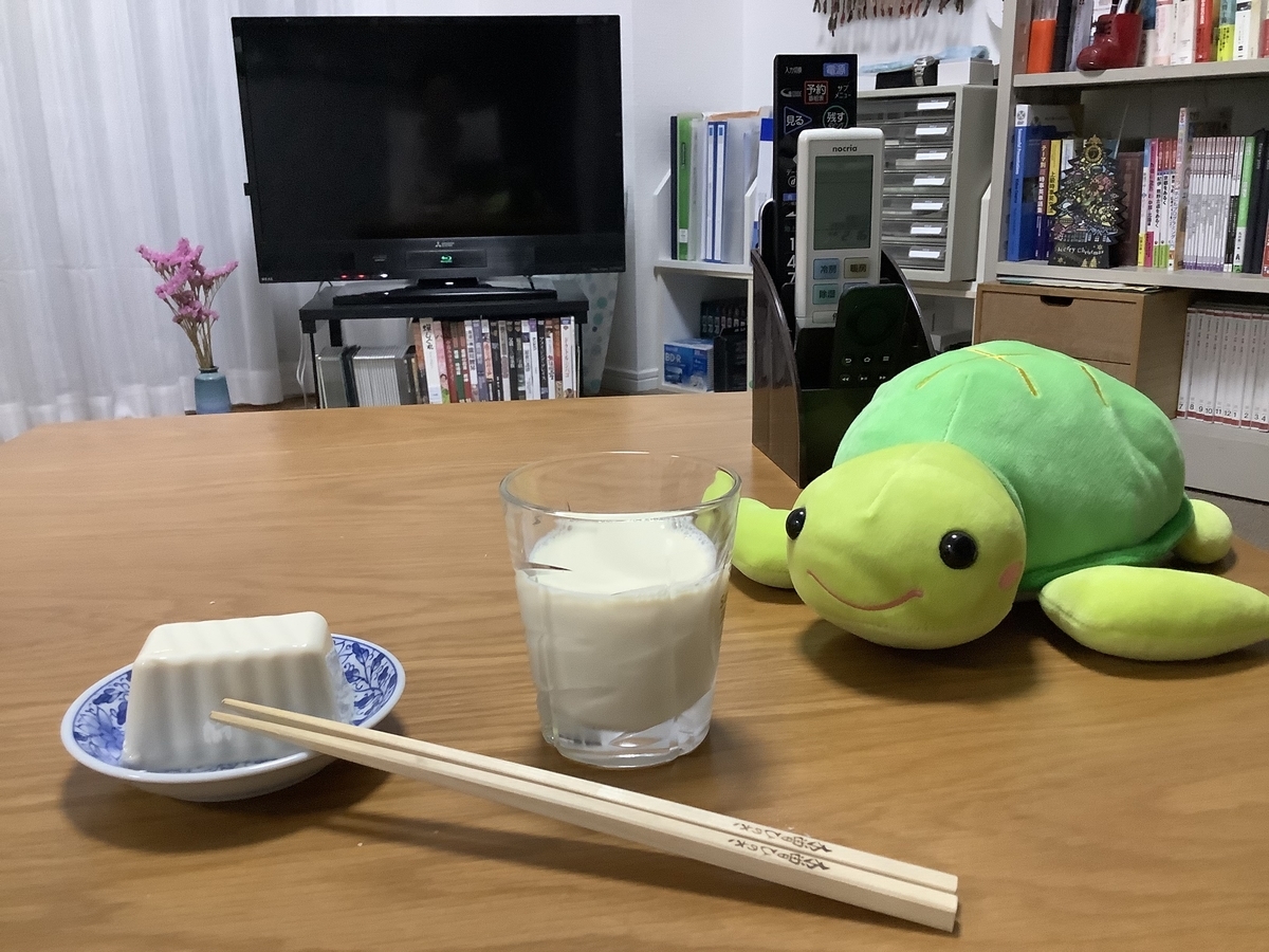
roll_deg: +1.4
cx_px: 634
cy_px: 476
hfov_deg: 58.4
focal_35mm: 31
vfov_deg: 45.4
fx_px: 1136
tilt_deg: -16.3
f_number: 2.4
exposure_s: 1/60
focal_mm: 3.3
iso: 320
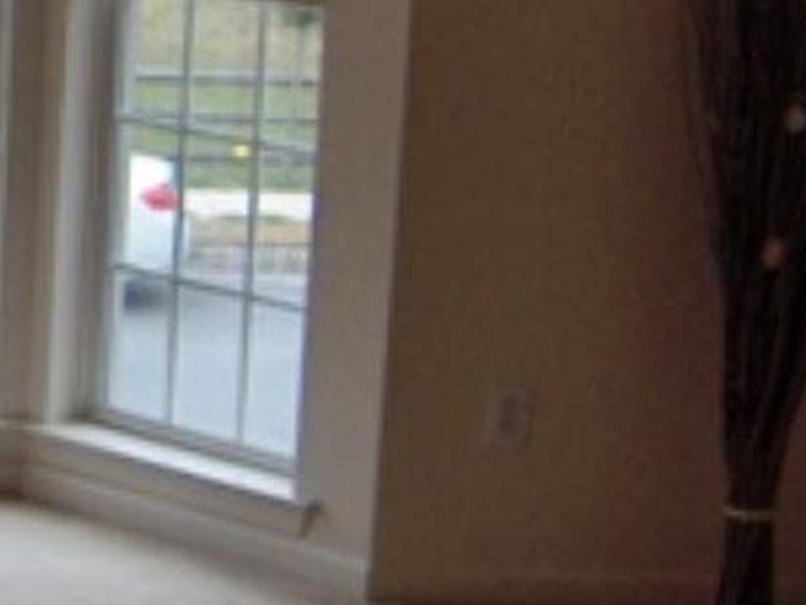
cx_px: -471
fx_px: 3143
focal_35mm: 135
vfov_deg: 10.9
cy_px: 54
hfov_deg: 13.6
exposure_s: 1/124
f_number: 2.8
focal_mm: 8
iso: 159
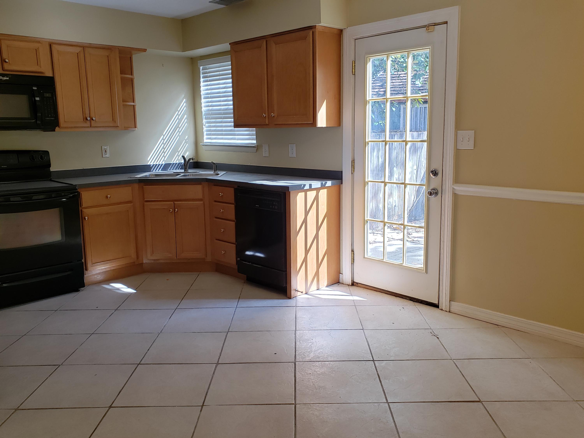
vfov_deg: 53.1
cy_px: 219
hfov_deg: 67.3
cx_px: 292
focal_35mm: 26
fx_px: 439
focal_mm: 4.3
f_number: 2.4
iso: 100
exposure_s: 1/120
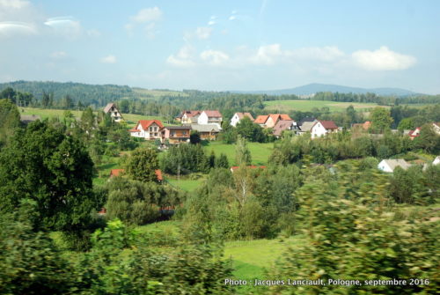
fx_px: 624
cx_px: 220
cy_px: 148
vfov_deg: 26.6
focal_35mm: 51
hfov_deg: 38.8
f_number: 5.6
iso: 400
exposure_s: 1/250
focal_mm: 34
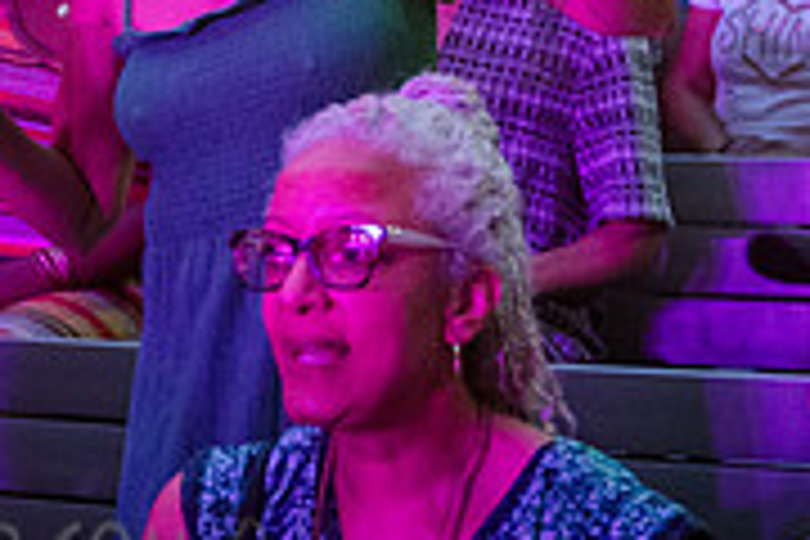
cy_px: -246
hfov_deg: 14.4
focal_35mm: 140
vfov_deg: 9.5
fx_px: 3150
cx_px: 4
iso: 5000
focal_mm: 38
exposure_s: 1/125
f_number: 2.8
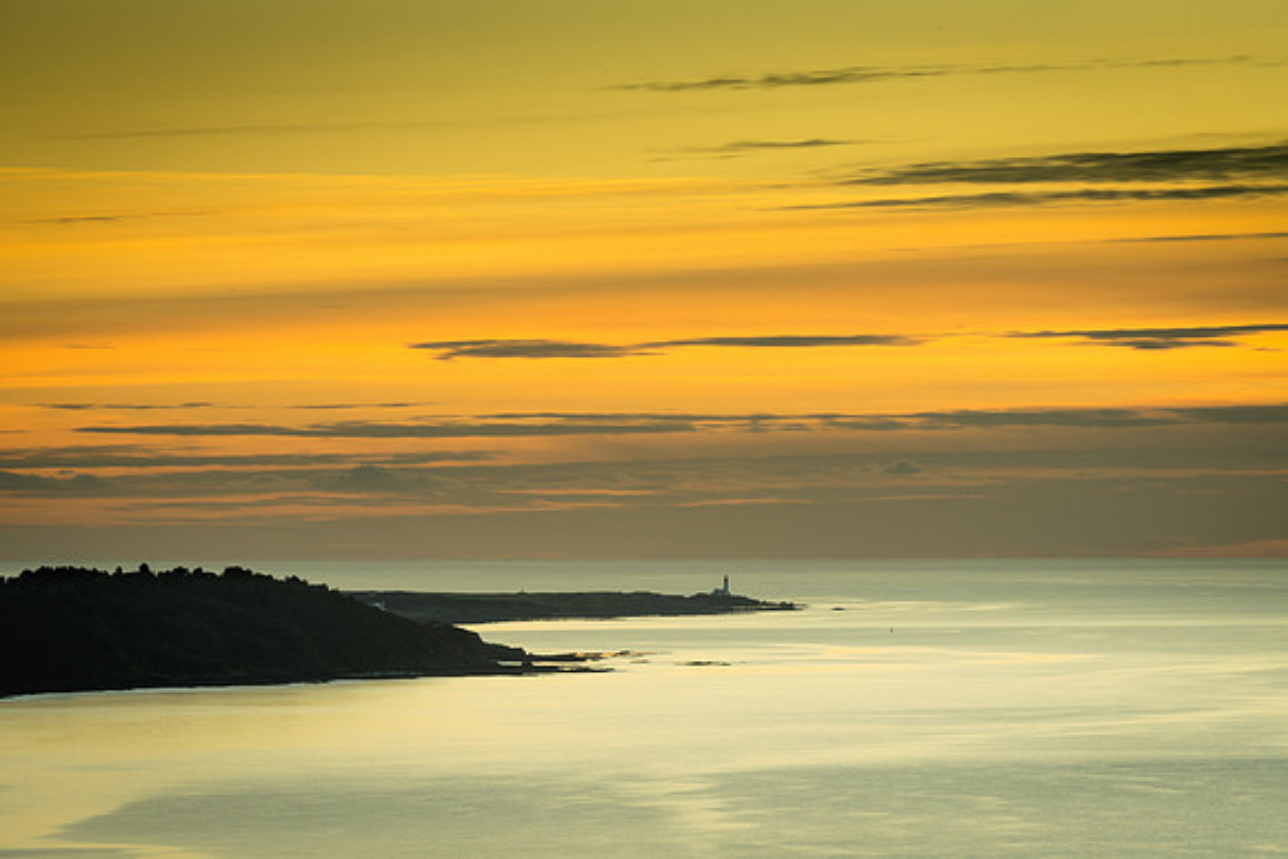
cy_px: 430
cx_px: 644
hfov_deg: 10.3
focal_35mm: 200
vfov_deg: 6.9
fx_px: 7157
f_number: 14
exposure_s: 8
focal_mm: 200
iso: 64
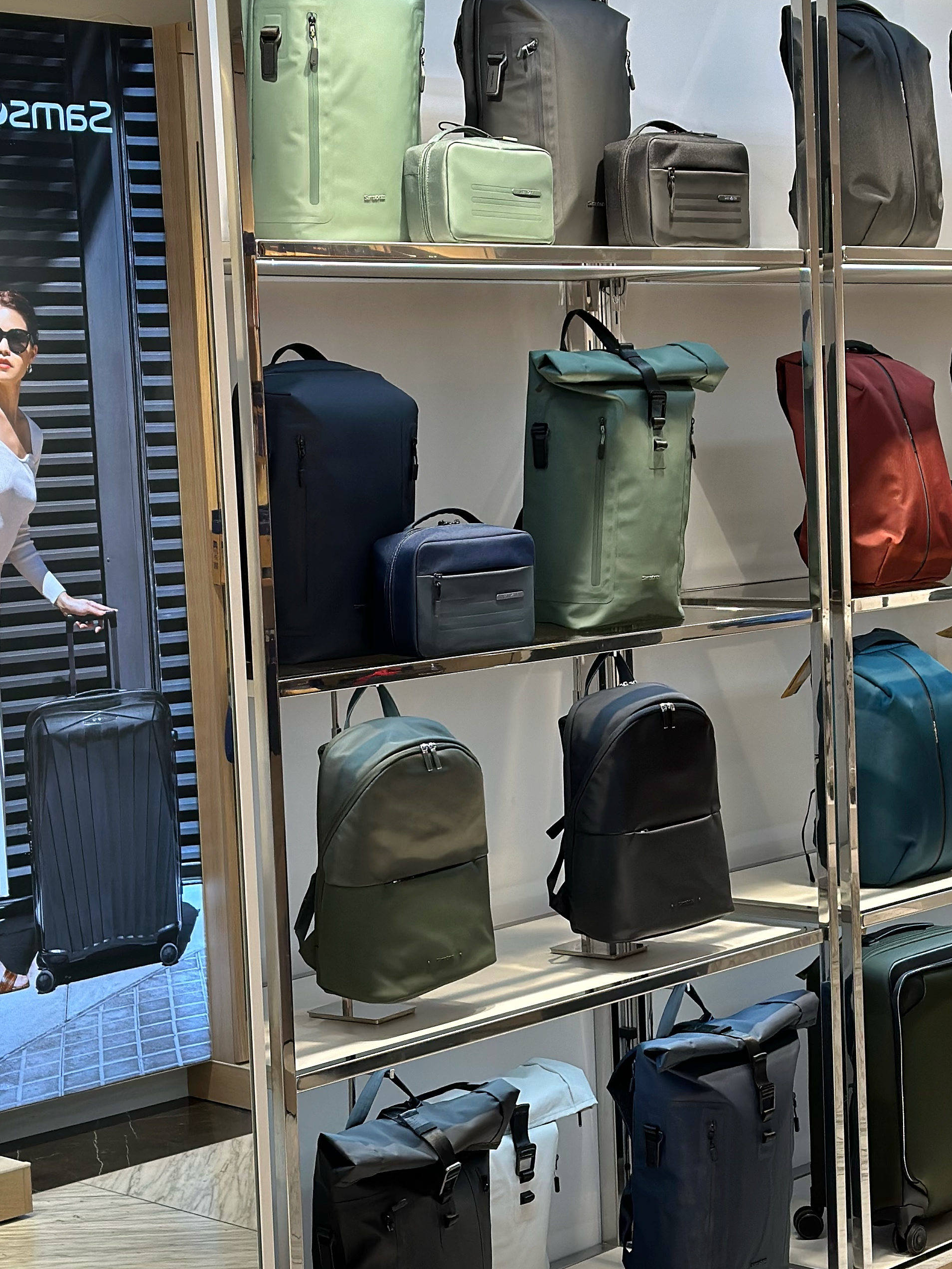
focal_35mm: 76
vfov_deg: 25.7
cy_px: 639
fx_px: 2787
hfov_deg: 19.3
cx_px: 674
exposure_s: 1/100
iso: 80
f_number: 1.78
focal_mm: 6.86
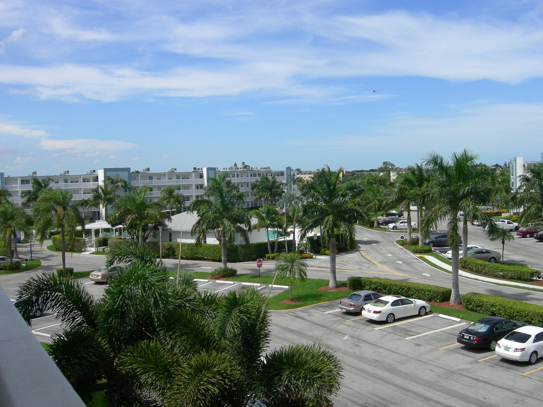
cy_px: 199
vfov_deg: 38.7
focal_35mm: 37
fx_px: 580
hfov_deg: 50.1
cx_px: 277
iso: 64
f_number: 6.8
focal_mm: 7.5
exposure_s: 1/265
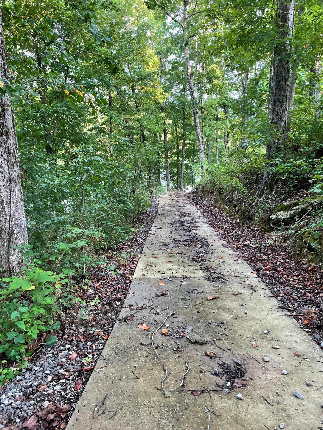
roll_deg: +0.6
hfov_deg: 53.1
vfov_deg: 67.3
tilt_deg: -12.4
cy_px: 215
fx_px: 323
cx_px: 162
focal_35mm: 26
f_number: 1.6
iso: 80
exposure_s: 1/121
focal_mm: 4.2
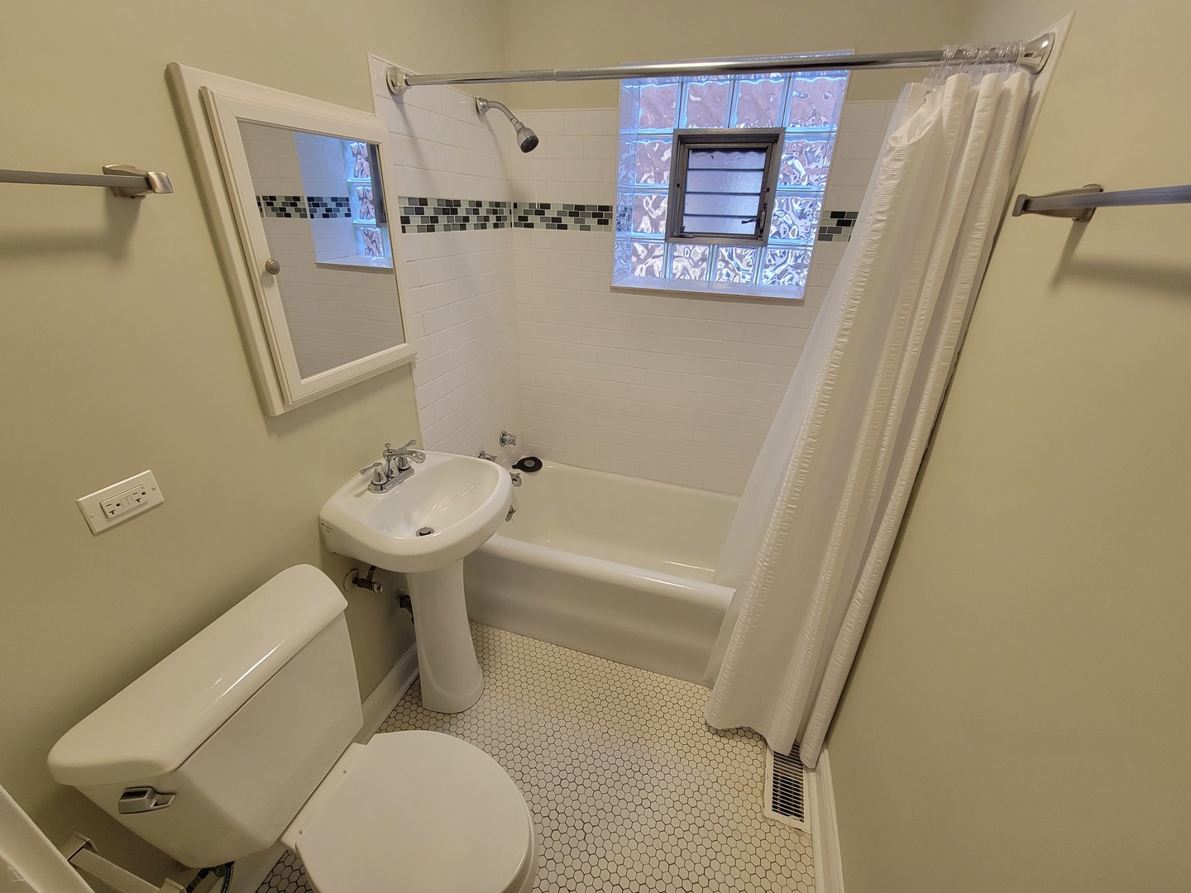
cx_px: 596
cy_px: 446
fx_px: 447
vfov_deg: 89.9
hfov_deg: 106.2
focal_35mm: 13
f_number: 2.2
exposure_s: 1/60
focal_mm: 2.2
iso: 200
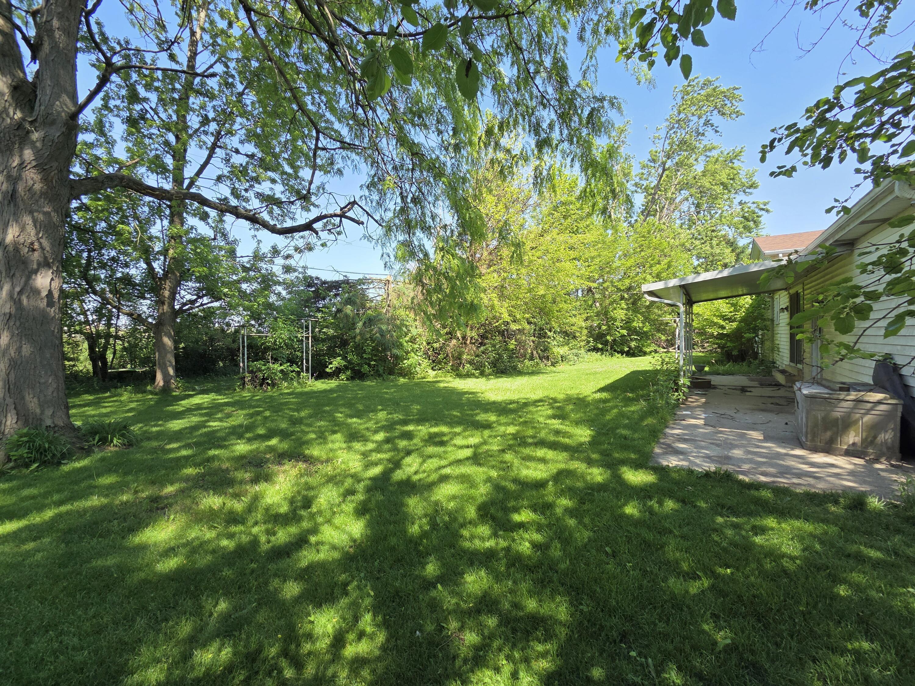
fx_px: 344
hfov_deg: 106.2
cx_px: 458
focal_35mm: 13
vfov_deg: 89.9
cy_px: 343
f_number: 2.2
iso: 50
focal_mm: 2.2
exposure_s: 1/607
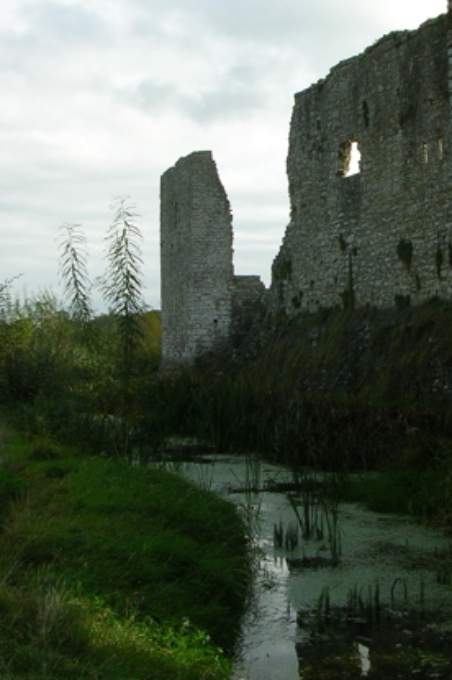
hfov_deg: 22.1
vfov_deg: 32.9
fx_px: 1151
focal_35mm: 61
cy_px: 295
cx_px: 329
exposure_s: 1/194
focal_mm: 5.8
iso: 50
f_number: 5.6
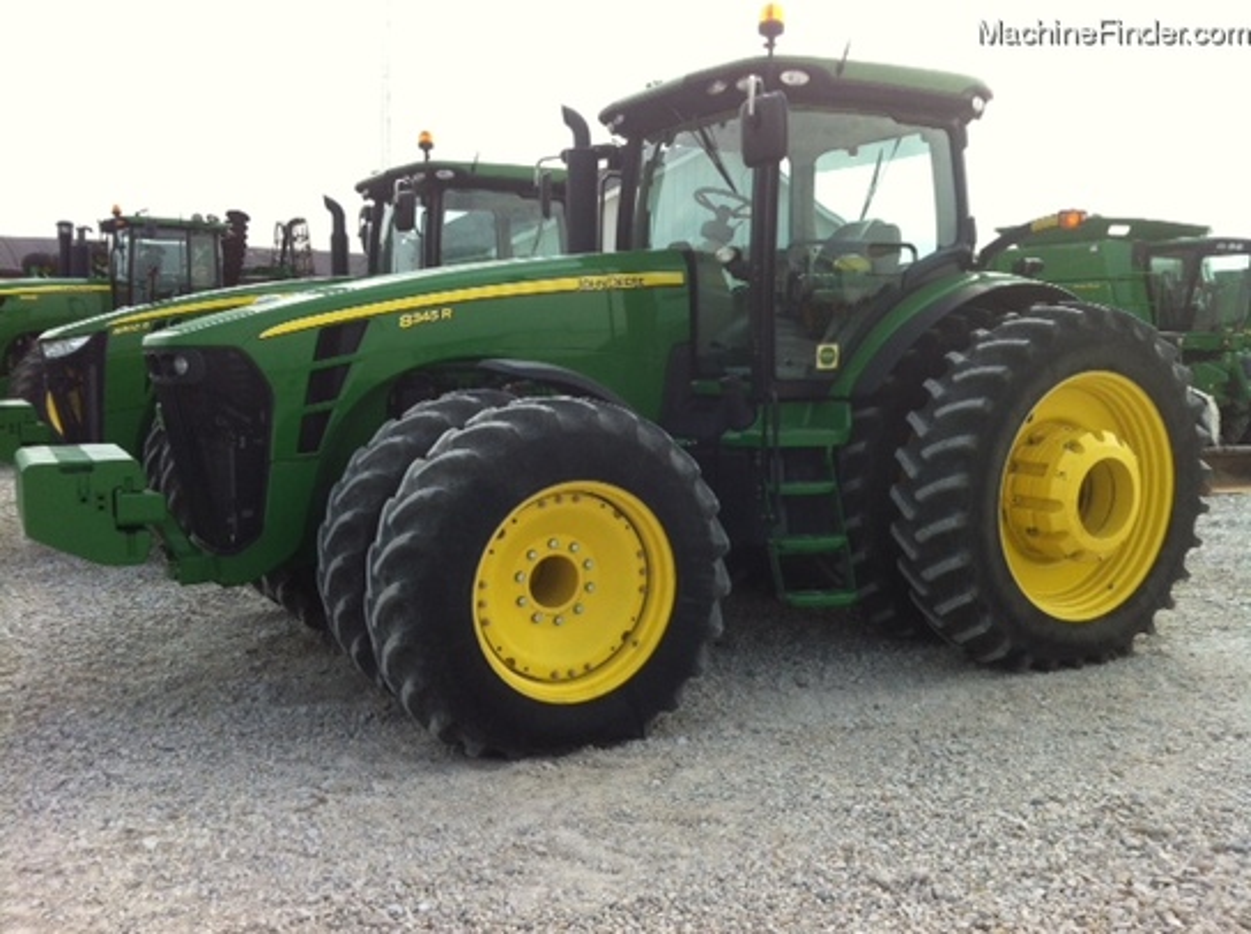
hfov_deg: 52.7
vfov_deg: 40.6
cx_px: 626
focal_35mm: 35
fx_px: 1263
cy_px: 467
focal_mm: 3.85
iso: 80
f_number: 2.8
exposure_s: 1/815
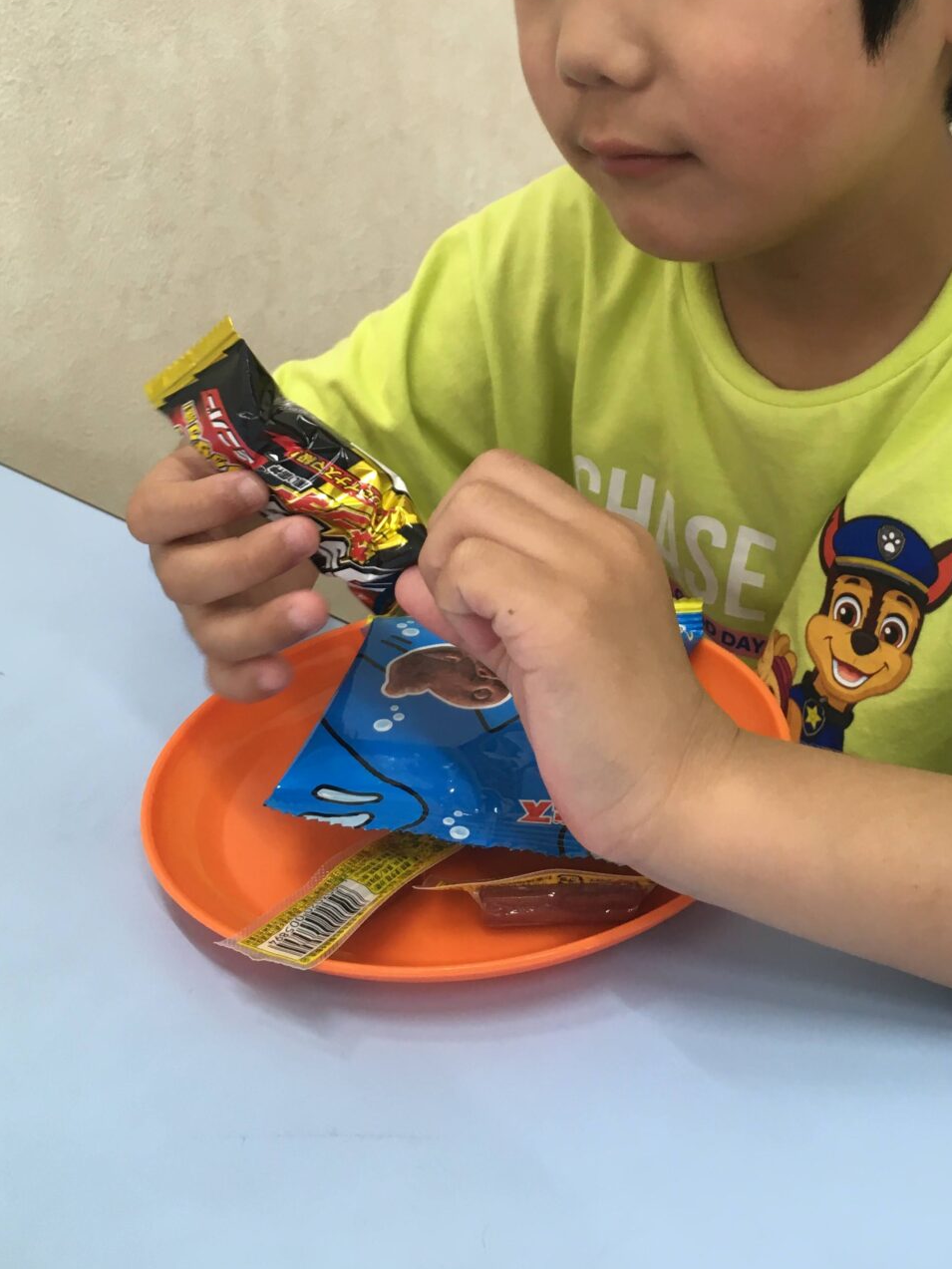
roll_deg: +4.8
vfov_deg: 44.9
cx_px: 590
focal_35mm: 41
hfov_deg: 35.0
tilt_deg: -18.9
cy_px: 389
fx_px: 1503
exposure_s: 1/30
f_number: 2.2
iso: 50
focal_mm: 4.15
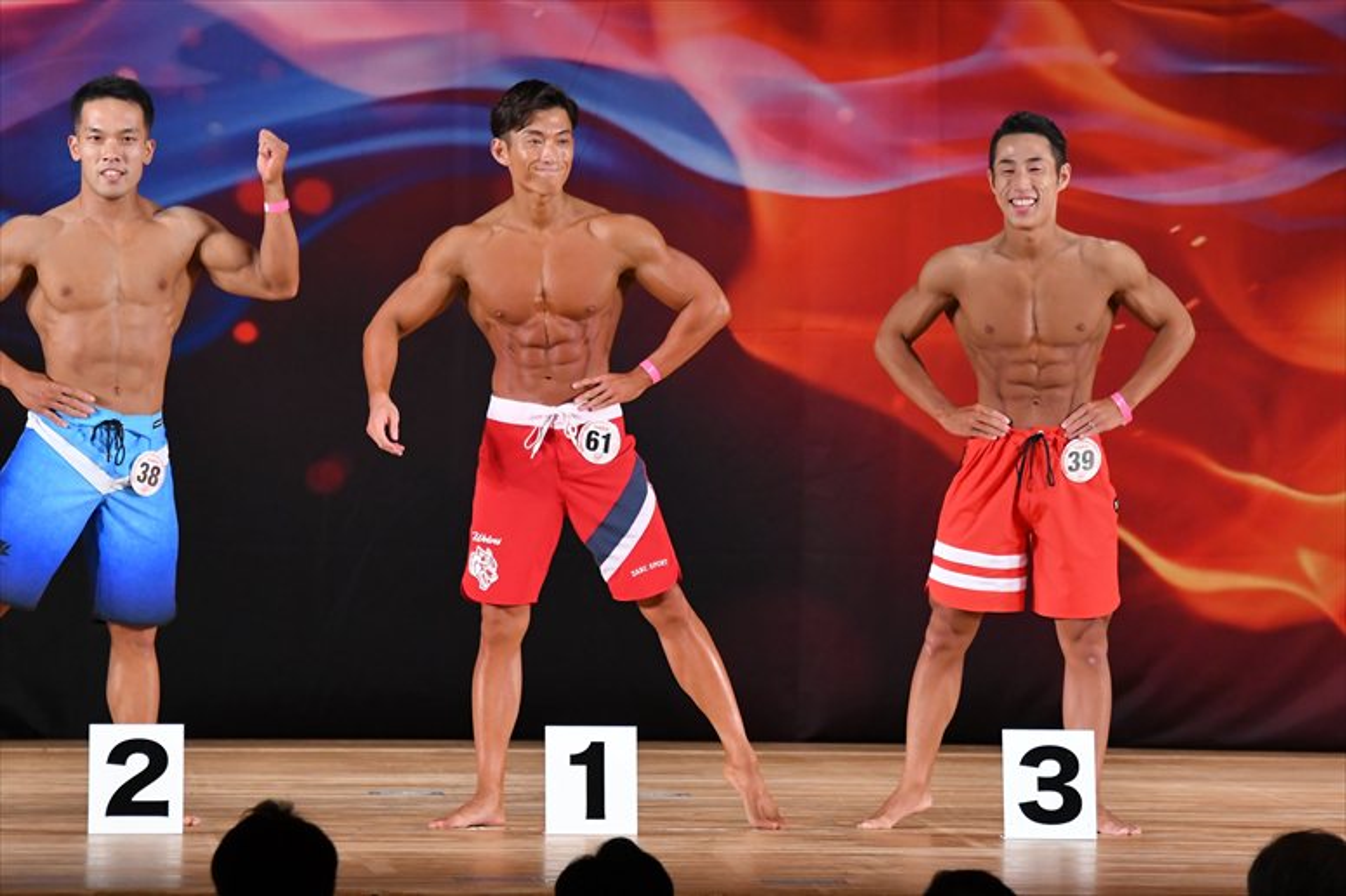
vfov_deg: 5.7
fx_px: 8969
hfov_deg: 8.6
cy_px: 448
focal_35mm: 240
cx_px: 673
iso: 3200
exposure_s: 1/400
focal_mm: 160
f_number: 5.6
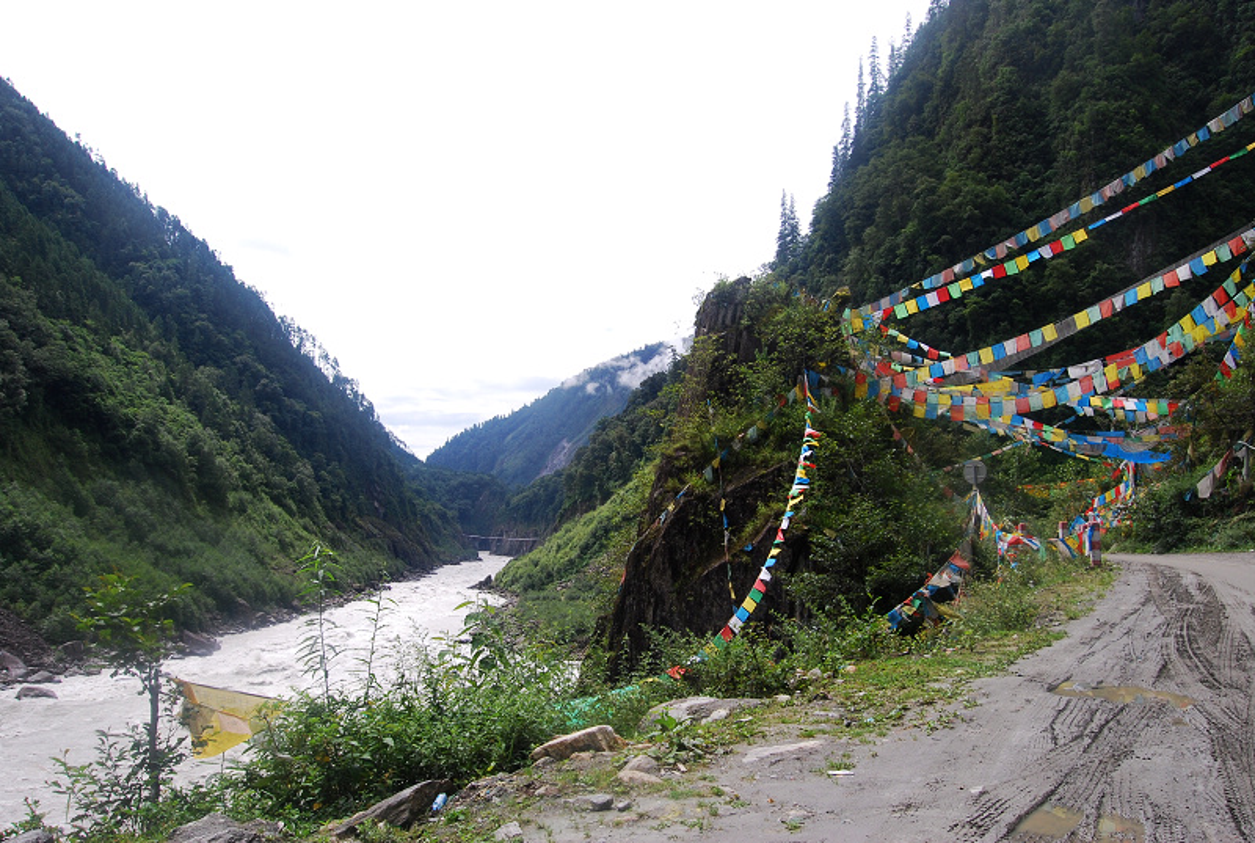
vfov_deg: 48.1
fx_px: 943
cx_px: 628
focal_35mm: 27
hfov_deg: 67.3
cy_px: 422
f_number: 10
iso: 200
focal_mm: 18
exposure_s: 1/250
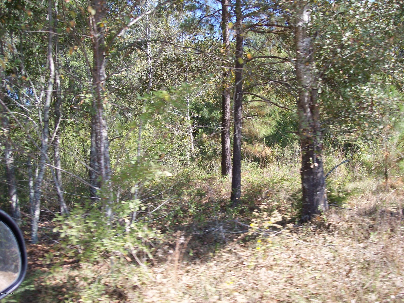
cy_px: 152
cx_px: 202
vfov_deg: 36.8
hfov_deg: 47.9
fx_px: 455
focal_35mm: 39
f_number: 3.4
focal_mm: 8
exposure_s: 1/250
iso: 100
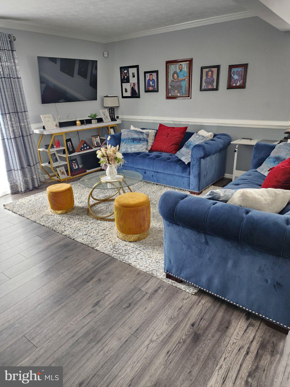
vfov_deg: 73.9
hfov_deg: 58.9
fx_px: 257
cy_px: 194
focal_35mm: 23
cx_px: 145
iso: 500
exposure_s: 1/60
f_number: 1.8
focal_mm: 6.4
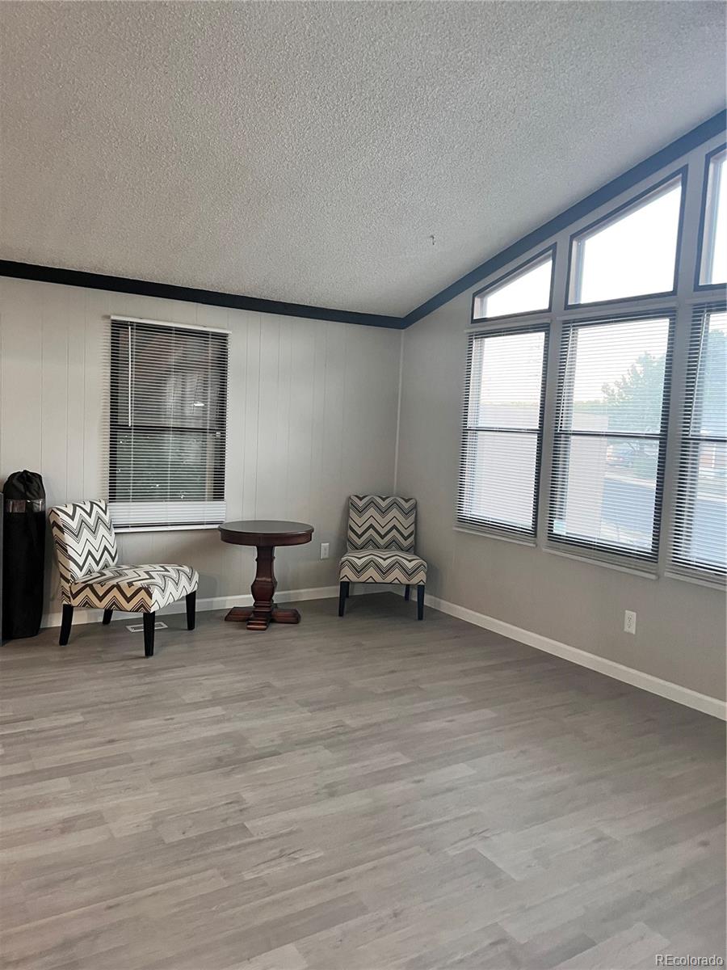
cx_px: 364
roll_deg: -2.9
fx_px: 728
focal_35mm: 26
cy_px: 485
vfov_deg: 67.3
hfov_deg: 53.1
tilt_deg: -3.9
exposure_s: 1/60
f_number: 1.5
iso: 320
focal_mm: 5.7
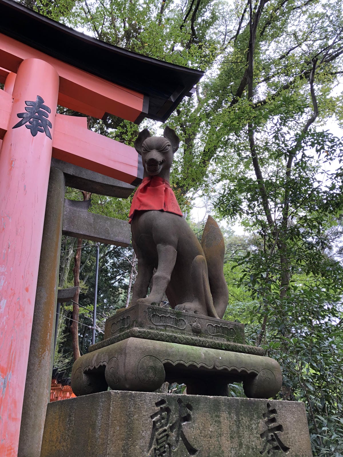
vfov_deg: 61.7
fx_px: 383
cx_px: 172
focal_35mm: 29
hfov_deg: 48.2
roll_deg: +0.6
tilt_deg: +28.3
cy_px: 228
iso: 50
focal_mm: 3.99
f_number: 1.8
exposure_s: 1/120
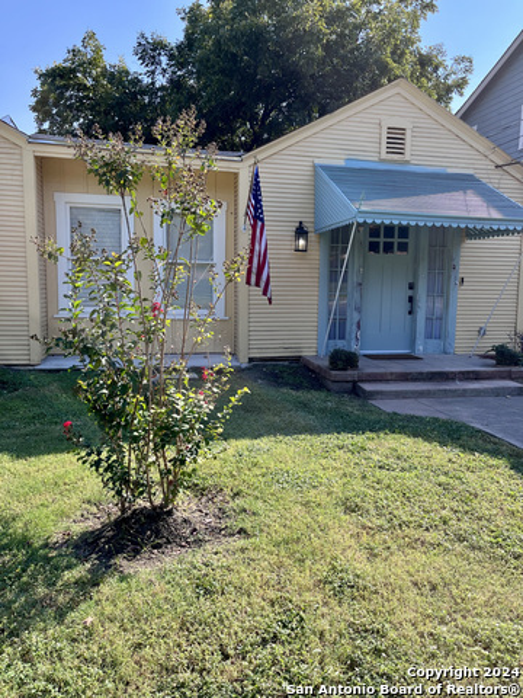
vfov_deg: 67.3
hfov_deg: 53.1
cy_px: 349
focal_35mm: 26
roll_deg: +0.0
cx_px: 262
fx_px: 524
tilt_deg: -5.8
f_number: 1.6
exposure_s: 1/1404
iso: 50
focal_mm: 5.1
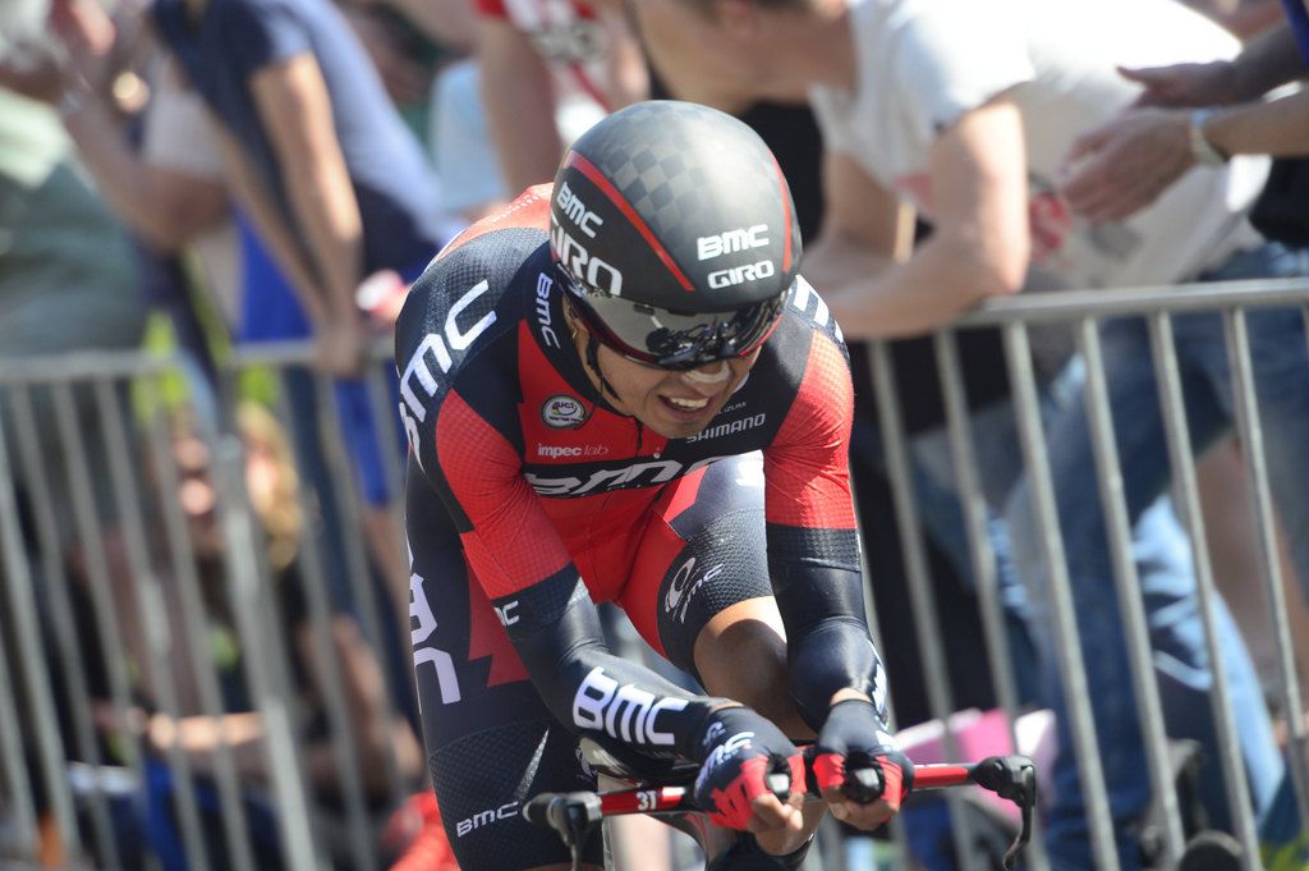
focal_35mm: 400
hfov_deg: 5.2
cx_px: 654
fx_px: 14532
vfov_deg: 3.4
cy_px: 436
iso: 800
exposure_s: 1/800
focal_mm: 400
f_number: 6.3
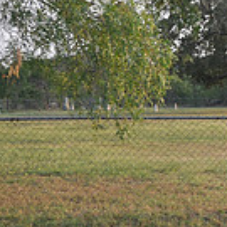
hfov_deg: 12.6
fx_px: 972
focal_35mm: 131
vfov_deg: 13.3
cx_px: 348
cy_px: 154
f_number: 4.5
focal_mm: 24
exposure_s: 1/200
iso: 200
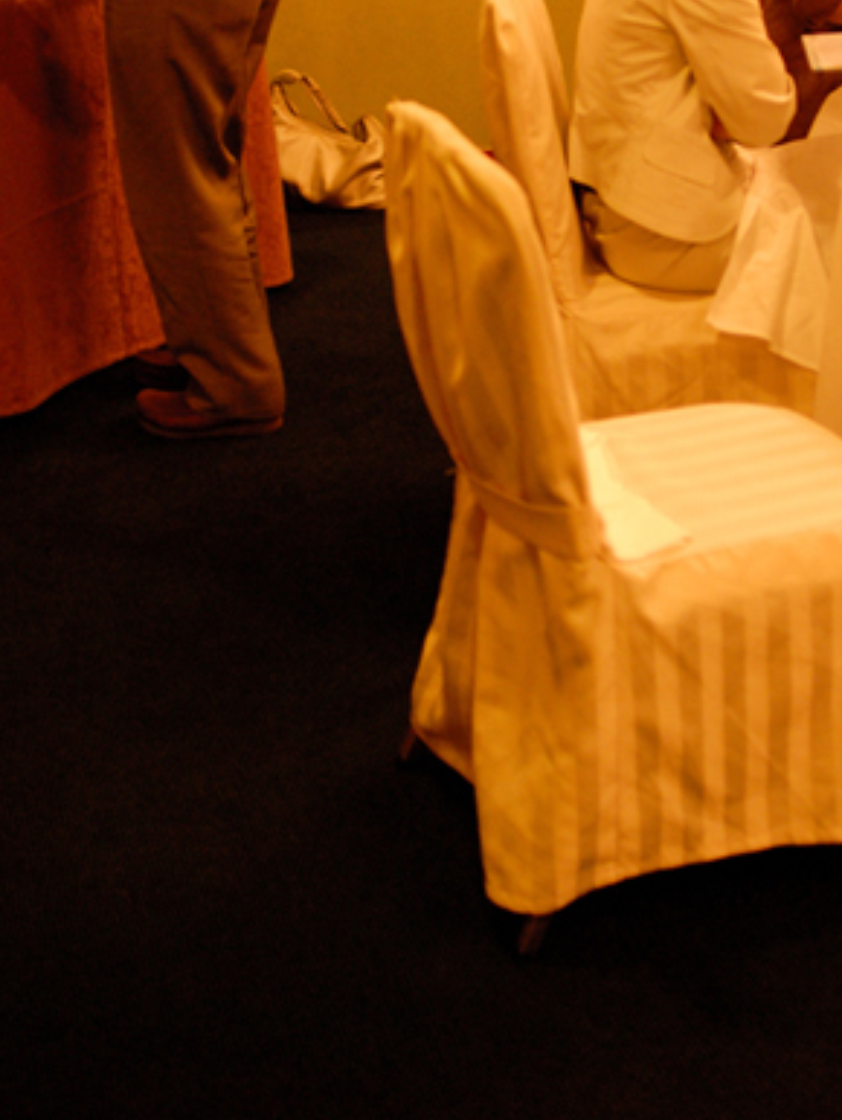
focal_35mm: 67
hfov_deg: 21.9
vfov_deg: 28.3
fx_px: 2171
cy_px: 212
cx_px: 541
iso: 800
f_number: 2
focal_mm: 28
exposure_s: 1/80
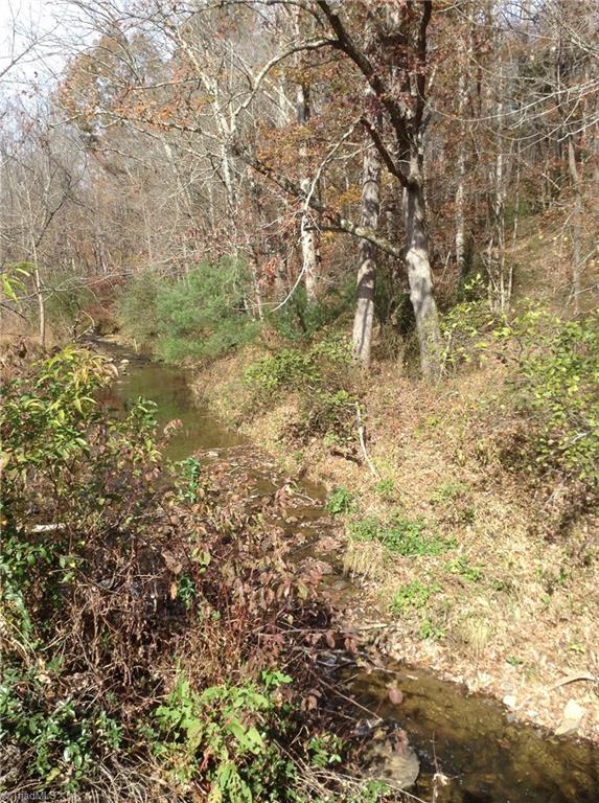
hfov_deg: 42.8
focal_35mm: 33
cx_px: 300
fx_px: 764
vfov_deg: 55.4
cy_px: 402
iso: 25
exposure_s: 1/536
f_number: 2.4
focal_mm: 3.3
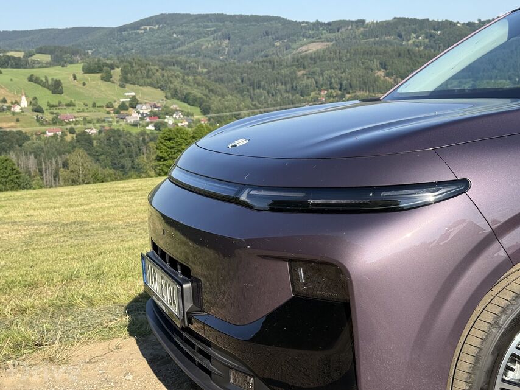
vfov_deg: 30.3
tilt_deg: -9.2
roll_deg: +1.4
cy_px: 195
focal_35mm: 48
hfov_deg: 39.6
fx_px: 721
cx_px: 260
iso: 64
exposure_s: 1/2577
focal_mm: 6.76
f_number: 1.78
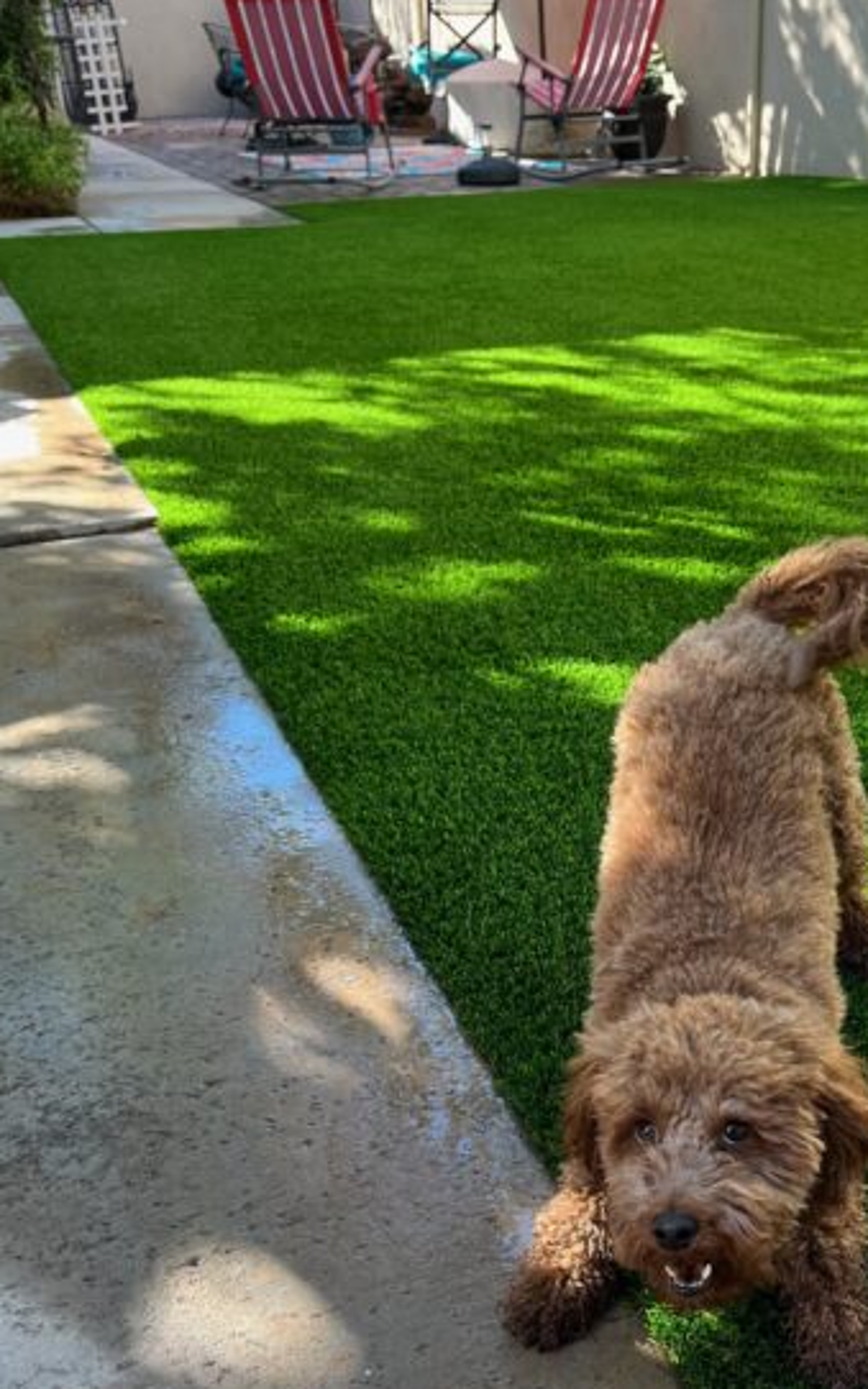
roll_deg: +1.1
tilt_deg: -30.8
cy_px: 893
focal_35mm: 39
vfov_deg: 49.8
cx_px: 655
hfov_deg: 32.1
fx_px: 1477
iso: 50
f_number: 1.6
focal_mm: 5.1
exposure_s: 1/174
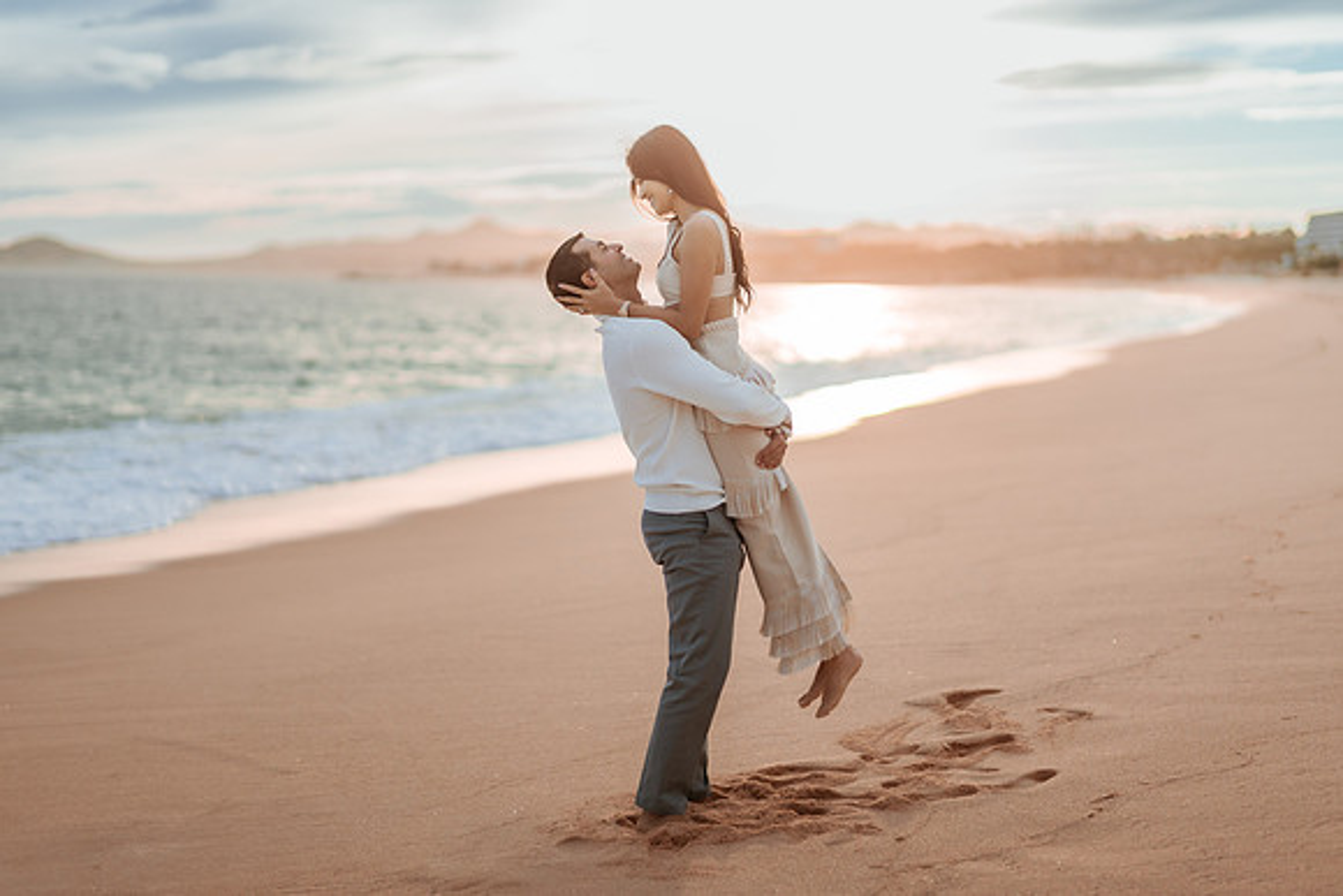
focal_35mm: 59
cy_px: 448
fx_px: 2216
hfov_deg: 33.7
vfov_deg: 22.9
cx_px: 672
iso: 250
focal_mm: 58
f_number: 1.4
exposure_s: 1/8000
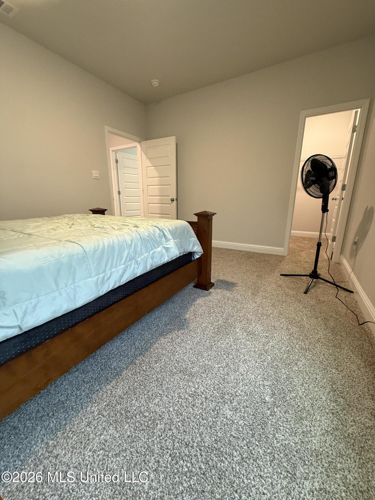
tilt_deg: -13.8
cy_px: 250
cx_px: 188
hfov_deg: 85.7
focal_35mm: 14
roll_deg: +0.7
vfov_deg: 102.1
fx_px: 202
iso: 400
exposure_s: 1/60
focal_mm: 2.22
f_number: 2.2
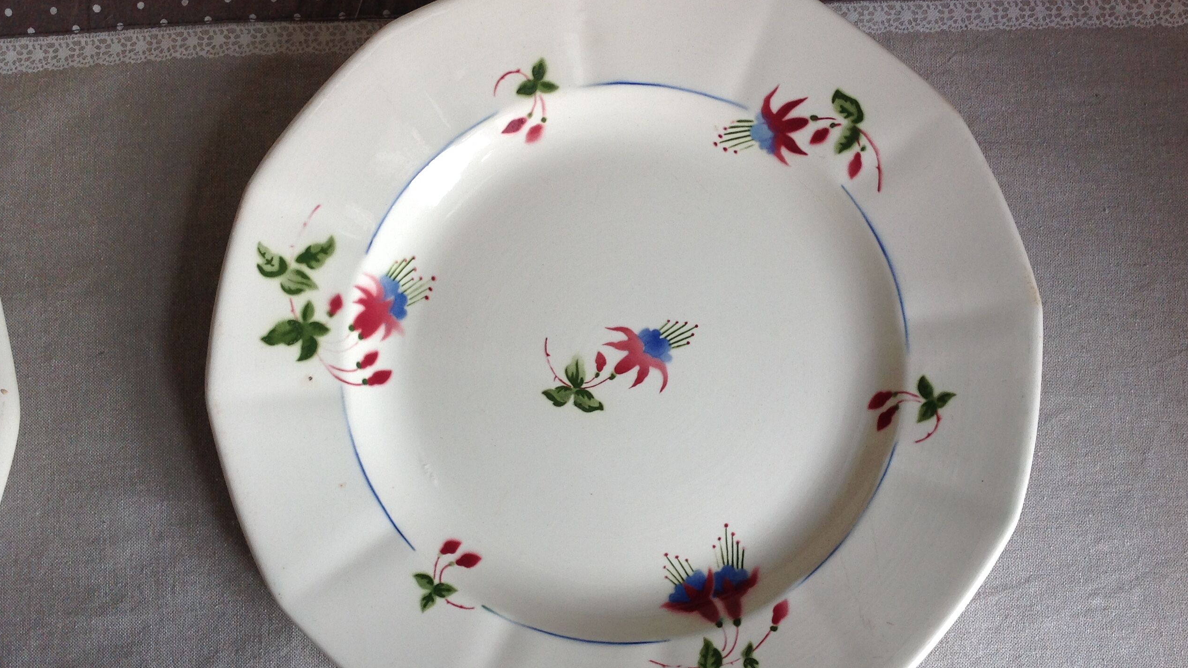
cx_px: 604
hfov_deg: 51.6
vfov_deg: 30.4
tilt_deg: -82.2
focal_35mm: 39
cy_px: 360
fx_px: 1228
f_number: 2.4
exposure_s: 1/120
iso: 64
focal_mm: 4.28
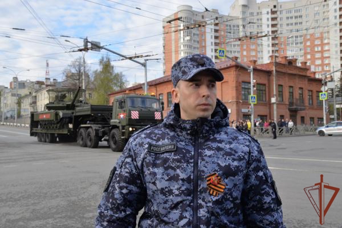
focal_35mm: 38
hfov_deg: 50.7
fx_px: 361
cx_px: 171
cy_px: 114
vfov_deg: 35.1
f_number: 10
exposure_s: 1/320
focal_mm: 38
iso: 640
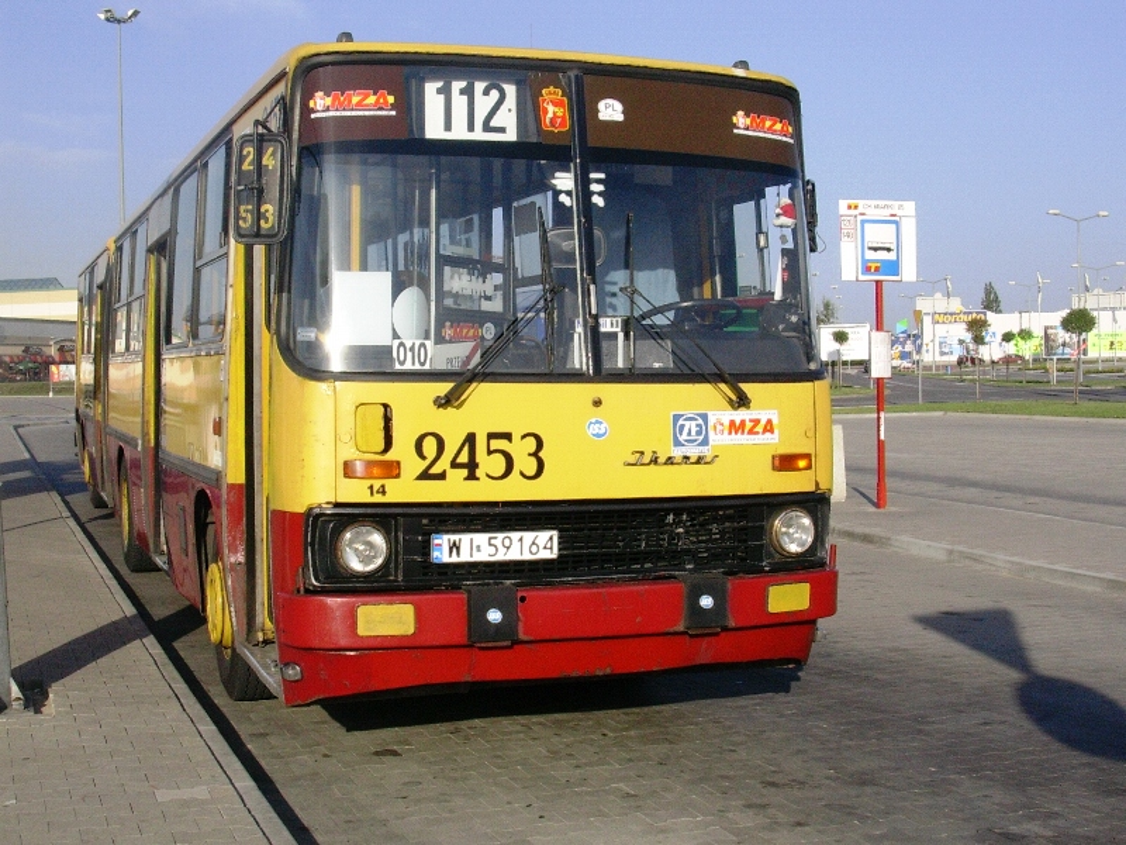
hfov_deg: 39.7
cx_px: 563
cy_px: 422
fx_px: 1561
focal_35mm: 48
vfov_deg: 30.3
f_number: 6
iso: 70
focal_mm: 7.3
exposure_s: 1/362
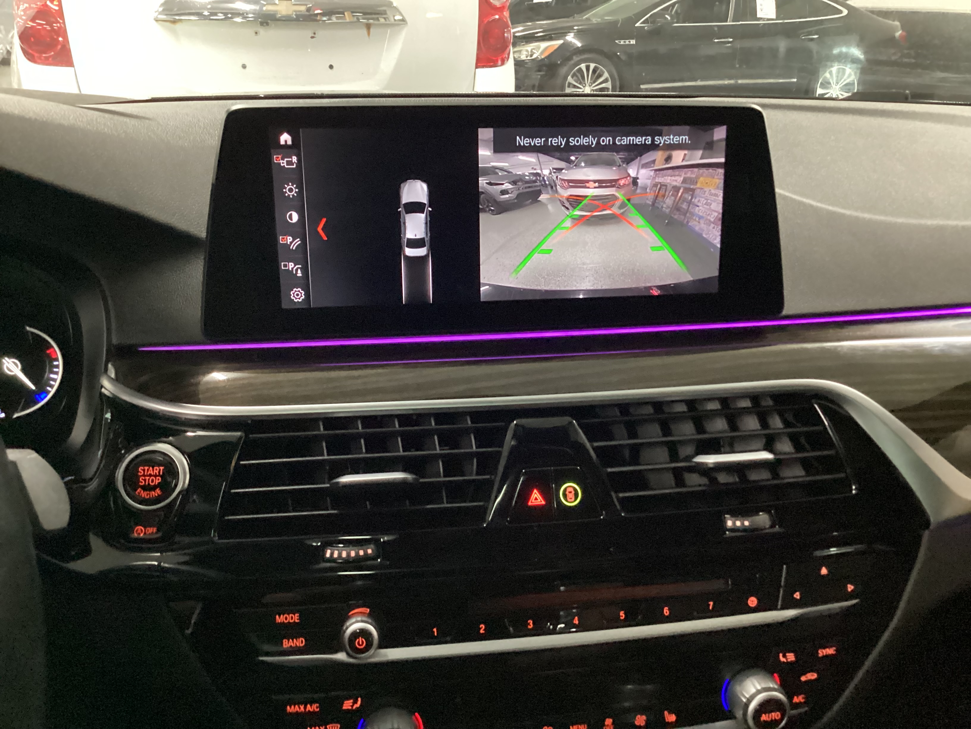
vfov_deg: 45.4
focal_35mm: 31
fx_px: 870
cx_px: 486
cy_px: 364
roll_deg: -1.2
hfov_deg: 58.4
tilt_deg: -23.1
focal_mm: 3.3
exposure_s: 1/20
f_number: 2.4
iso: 640
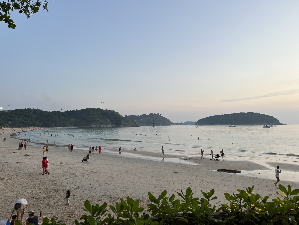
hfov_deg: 67.3
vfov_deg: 53.1
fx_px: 225
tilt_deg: +3.2
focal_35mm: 26
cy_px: 112
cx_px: 150
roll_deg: +0.8
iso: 64
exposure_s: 1/100
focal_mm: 5.7
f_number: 1.5
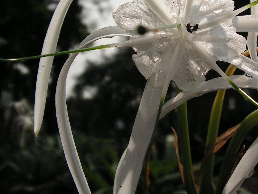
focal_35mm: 75
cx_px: 200
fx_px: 559
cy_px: 41
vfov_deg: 19.5
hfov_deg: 25.6
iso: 64
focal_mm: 7.4
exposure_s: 1/1600
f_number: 4.8
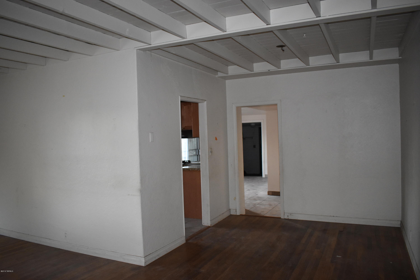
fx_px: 315
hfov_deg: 67.4
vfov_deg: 47.9
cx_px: 210
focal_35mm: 27
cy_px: 140
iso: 2000
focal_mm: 18
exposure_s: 1/60
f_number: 3.5
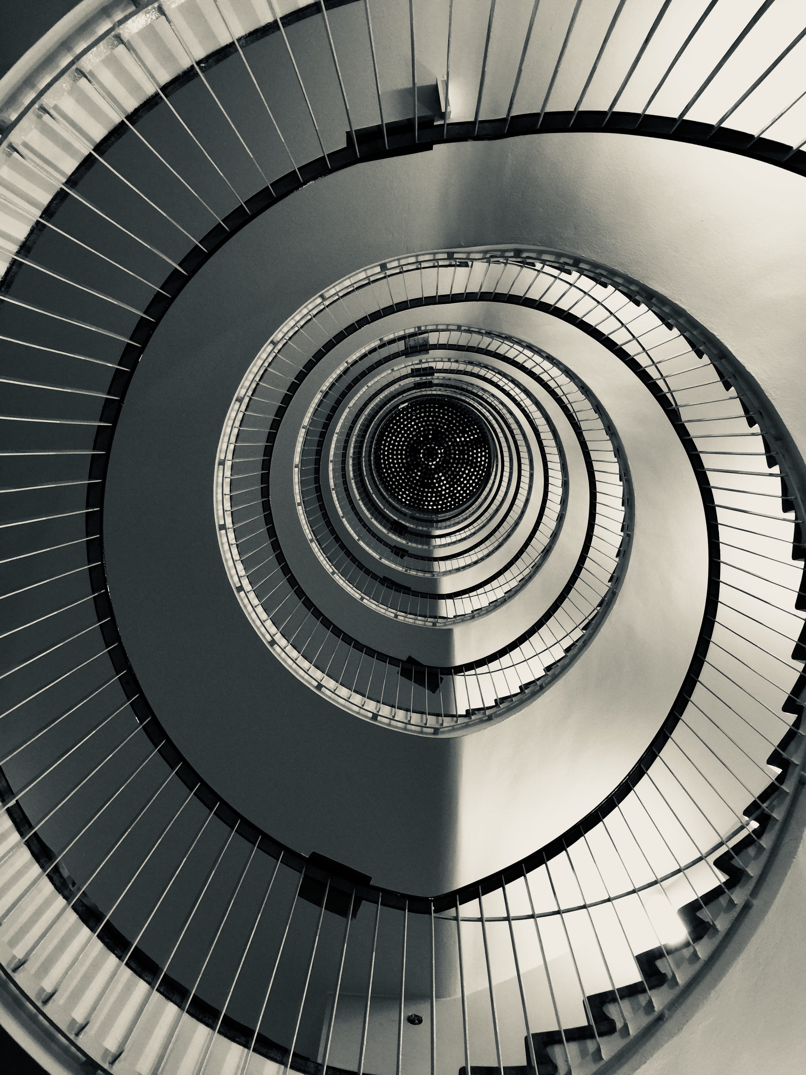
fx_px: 900
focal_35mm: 29
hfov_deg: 48.2
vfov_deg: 61.7
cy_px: 538
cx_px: 403
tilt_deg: +85.1
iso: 50
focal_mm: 4.15
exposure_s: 1/17
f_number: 2.2
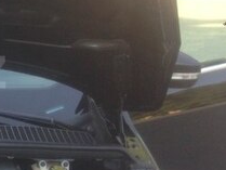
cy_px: 72
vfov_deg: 14.2
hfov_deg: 17.2
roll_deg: +0.6
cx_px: -105
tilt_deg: -7.0
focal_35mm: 104
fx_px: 679
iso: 50
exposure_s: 1/120
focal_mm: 4.12
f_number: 2.4
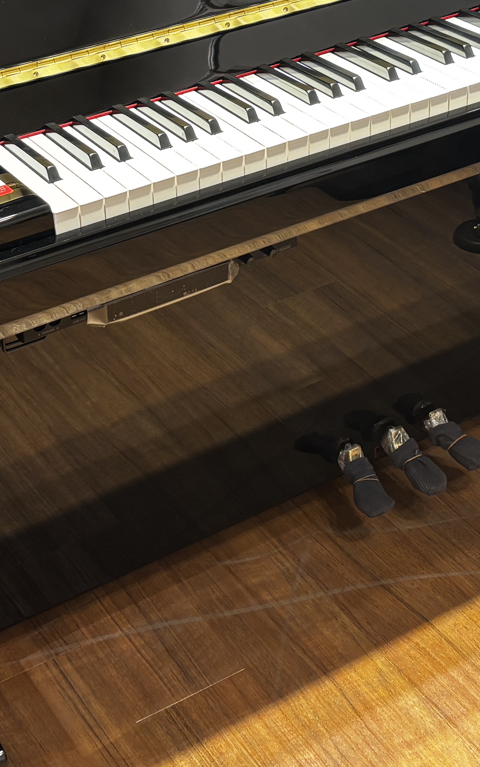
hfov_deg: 18.6
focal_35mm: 70
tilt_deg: -28.0
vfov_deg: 28.7
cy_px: 143
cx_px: 235
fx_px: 1465
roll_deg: -0.1
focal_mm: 5.96
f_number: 1.6
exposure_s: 1/50
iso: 100
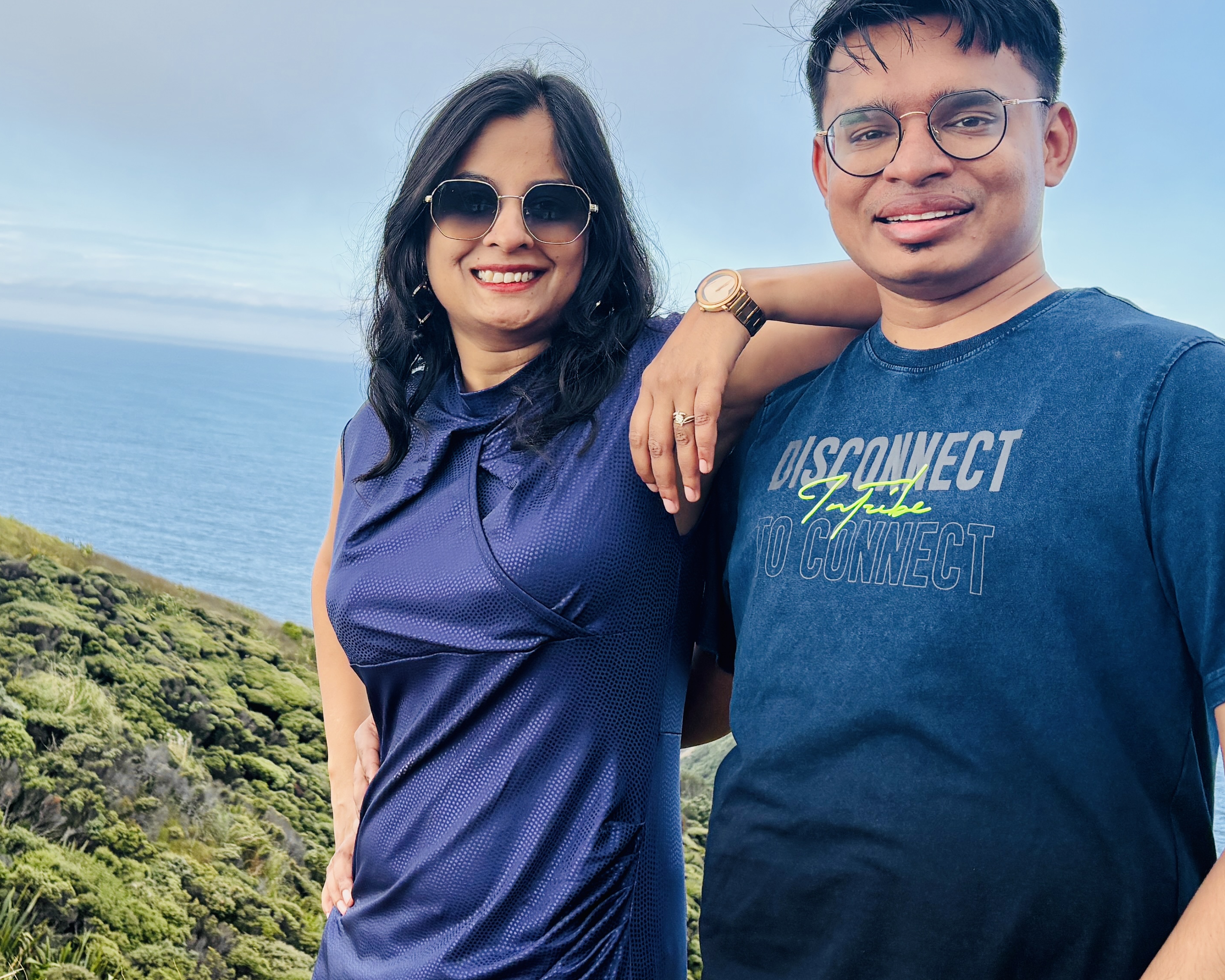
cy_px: 441
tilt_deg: -3.5
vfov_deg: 29.7
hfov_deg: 36.2
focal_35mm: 51
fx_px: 1849
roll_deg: -5.5
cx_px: 395
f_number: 1.6
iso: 50
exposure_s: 1/1695
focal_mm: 5.96
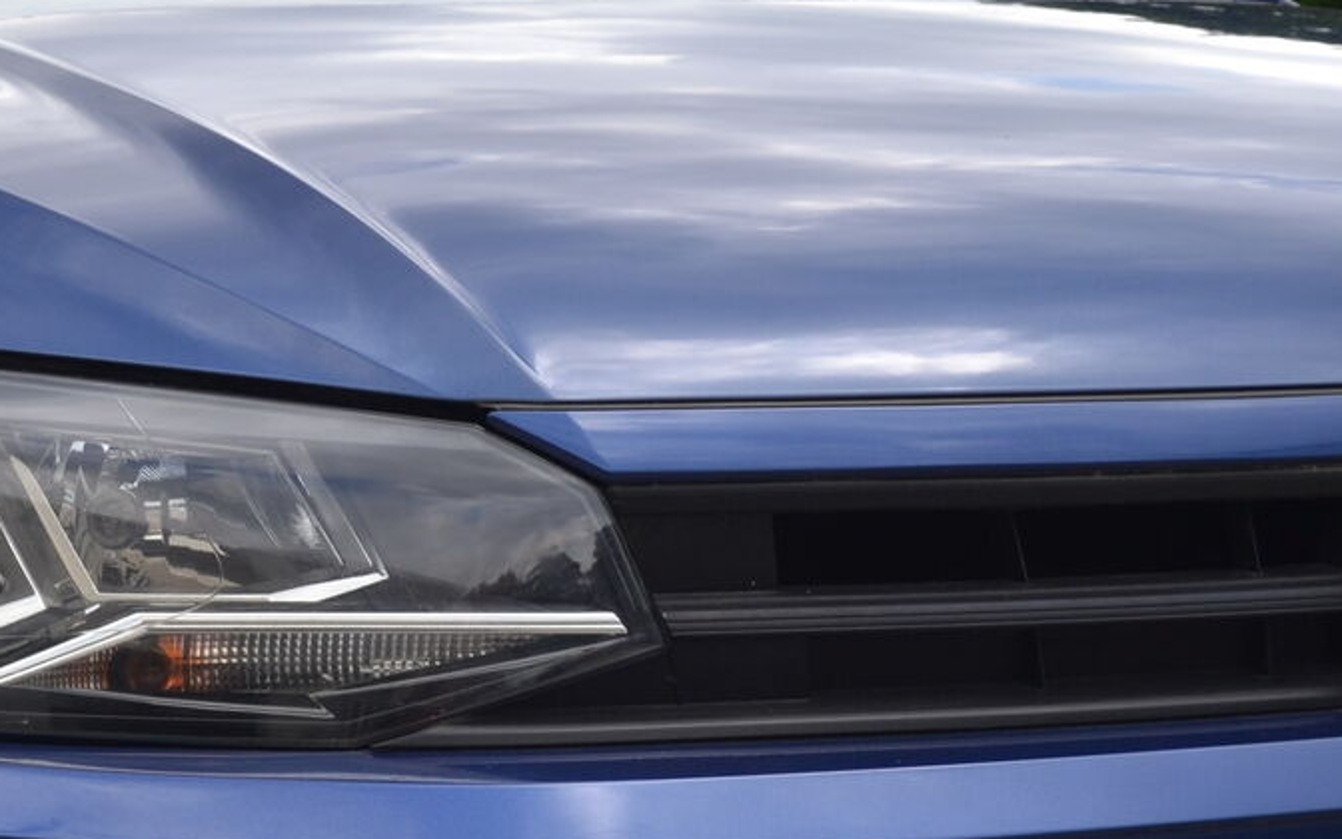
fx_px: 3674
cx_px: 533
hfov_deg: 20.7
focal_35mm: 100
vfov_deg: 13.0
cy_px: 641
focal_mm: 23
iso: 100
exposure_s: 1/200
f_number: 7.1
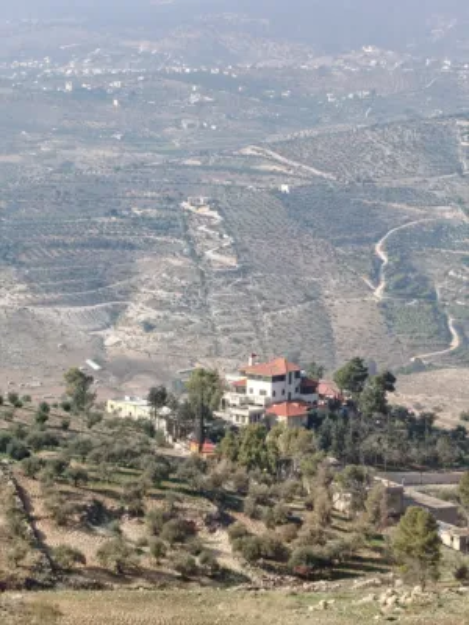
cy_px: 312
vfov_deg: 18.7
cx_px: 234
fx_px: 1897
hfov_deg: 14.1
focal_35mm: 105
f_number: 1.75
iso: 100
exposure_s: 1/509
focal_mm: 5.25
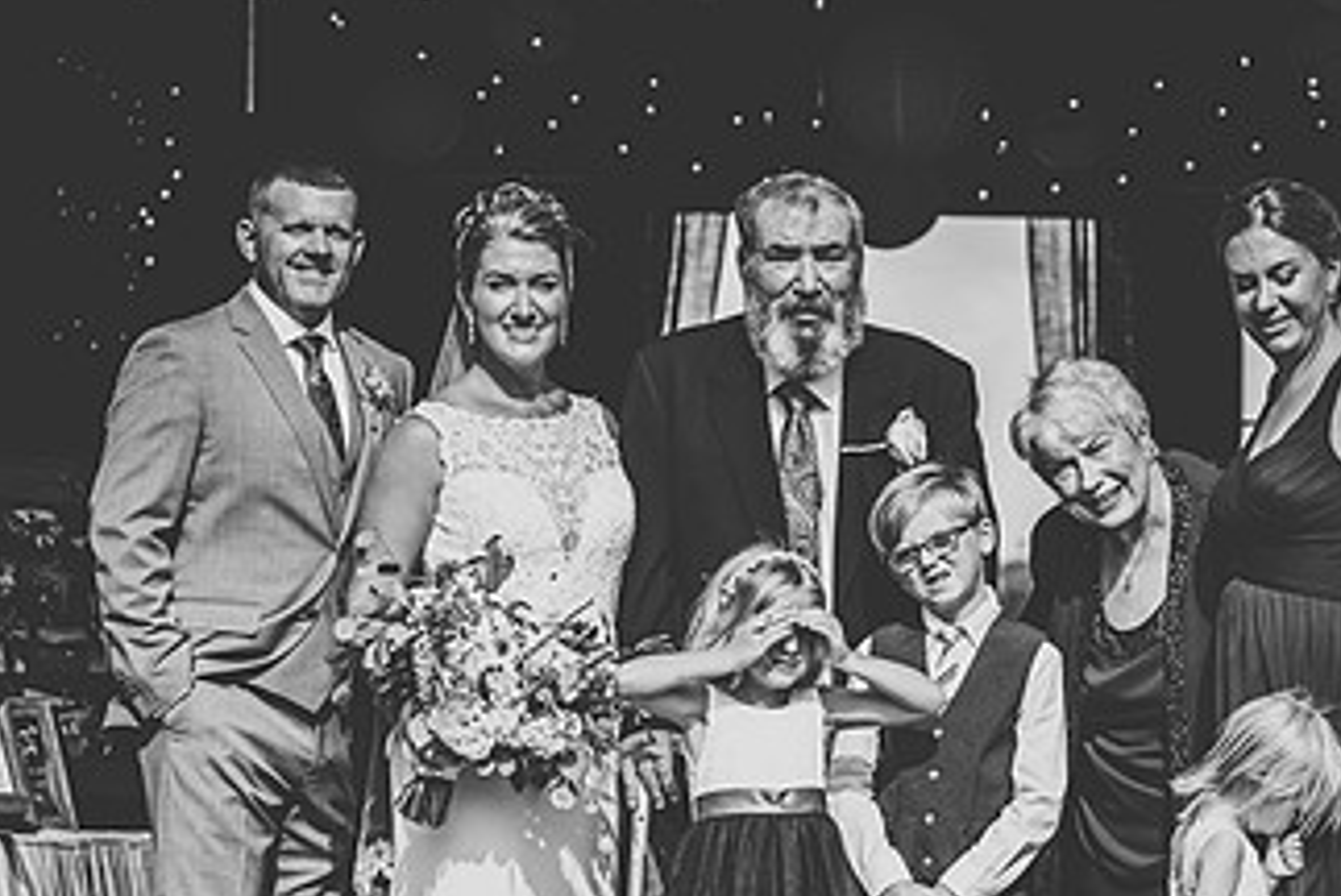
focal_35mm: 129
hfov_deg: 15.8
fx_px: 4809
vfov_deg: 10.6
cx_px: 897
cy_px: 716
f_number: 2.8
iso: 200
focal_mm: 70
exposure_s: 1/2500
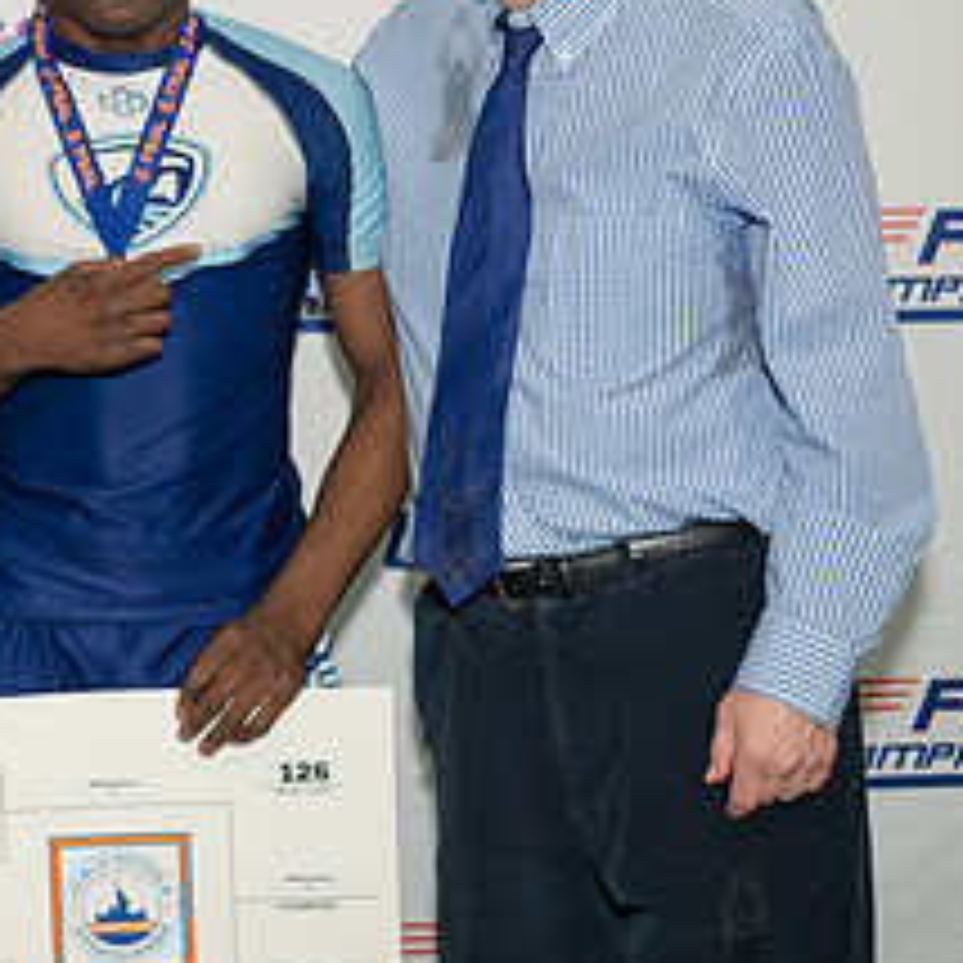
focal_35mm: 102
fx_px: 3210
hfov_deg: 16.2
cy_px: 171
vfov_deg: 16.9
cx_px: -271
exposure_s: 1/250
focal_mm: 35
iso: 1600
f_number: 5
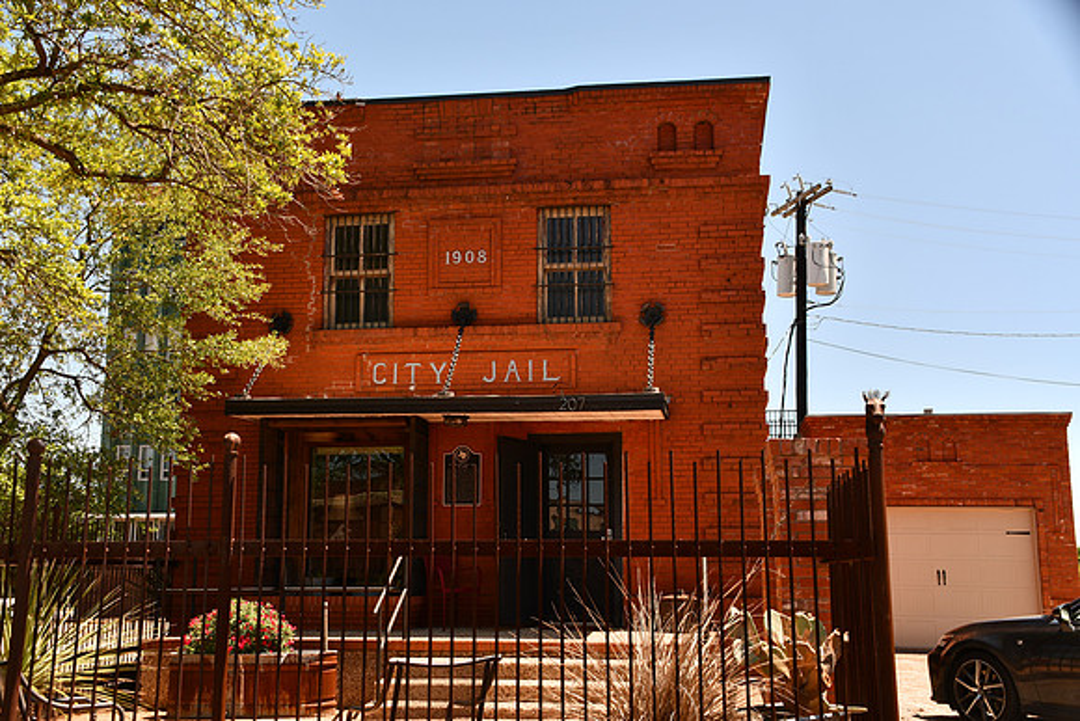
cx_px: 540
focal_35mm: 42
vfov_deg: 31.9
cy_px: 360
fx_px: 1260
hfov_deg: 46.4
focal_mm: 28
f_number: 8
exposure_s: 1/125
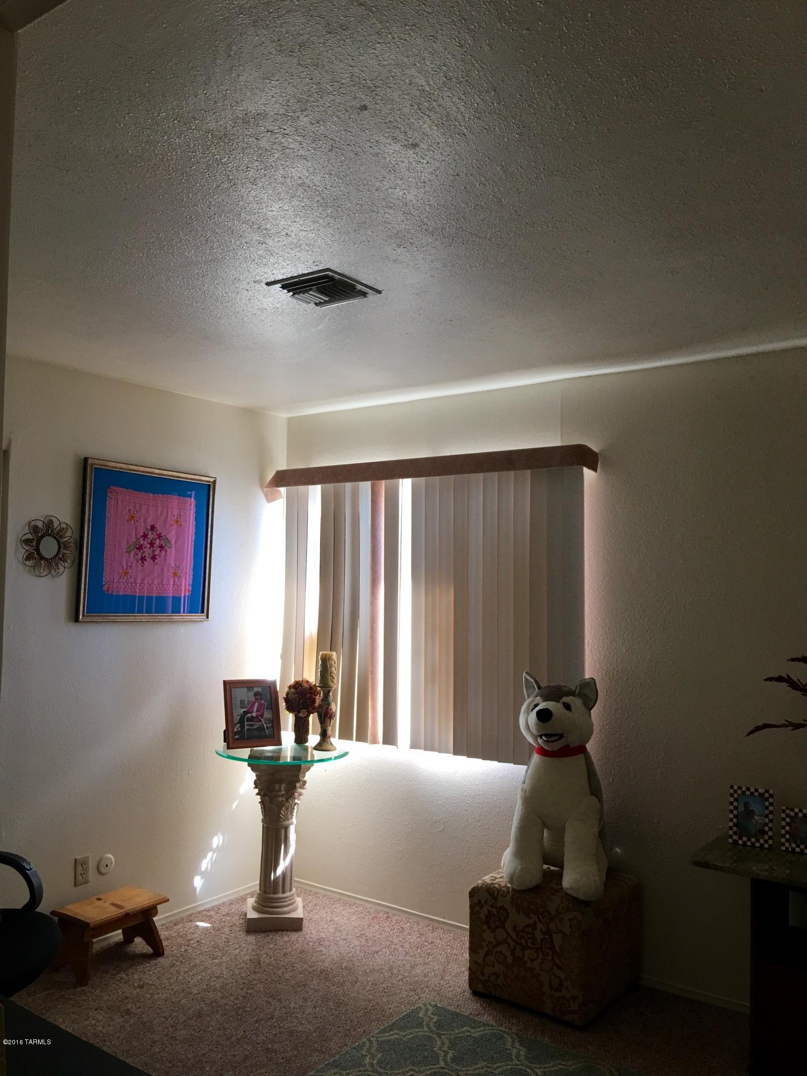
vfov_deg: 61.7
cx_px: 404
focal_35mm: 29
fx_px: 901
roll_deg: -0.4
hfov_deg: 48.2
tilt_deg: +1.8
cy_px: 538
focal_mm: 4.15
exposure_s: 1/30
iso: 32
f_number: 2.2
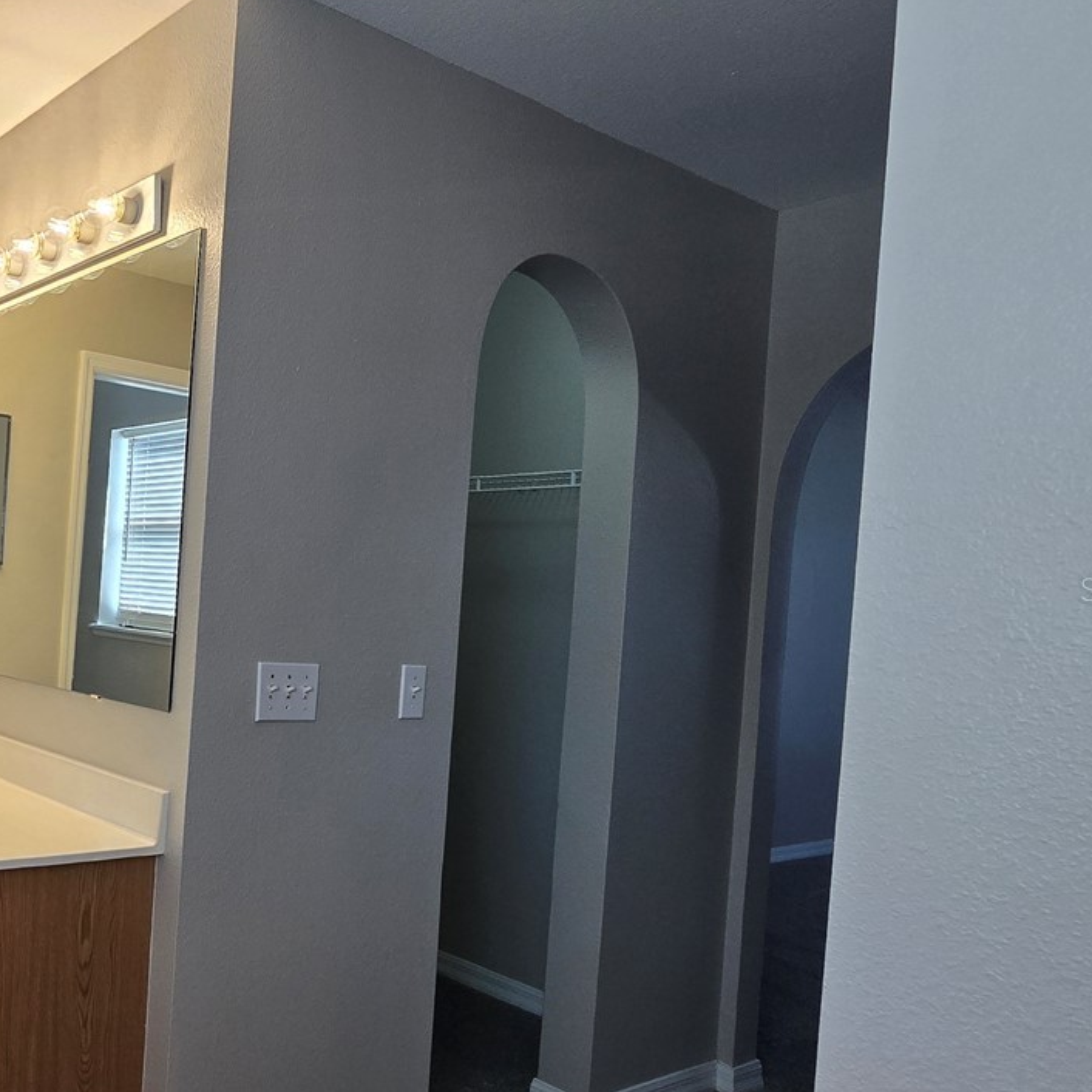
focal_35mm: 26
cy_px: 588
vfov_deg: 60.9
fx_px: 928
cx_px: -9
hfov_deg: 49.3
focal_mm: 2.2
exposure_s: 1/120
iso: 80
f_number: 2.2
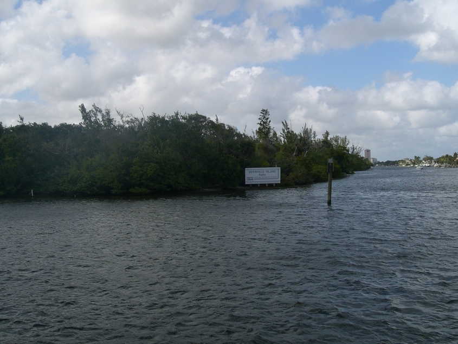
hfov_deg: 49.0
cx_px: 229
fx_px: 503
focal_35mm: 38
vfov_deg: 37.7
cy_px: 172
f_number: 4.4
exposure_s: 1/1000
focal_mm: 6.3
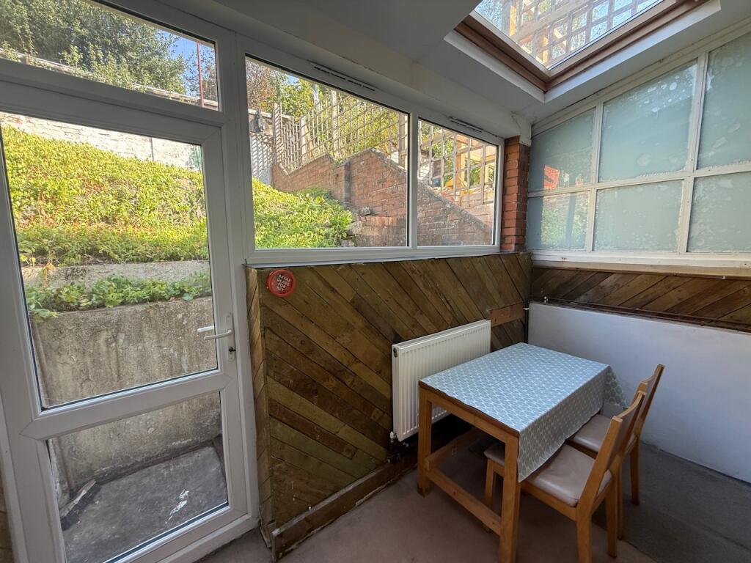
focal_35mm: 14
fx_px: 304
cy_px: 282
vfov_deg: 85.7
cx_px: 376
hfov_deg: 102.1
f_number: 2.2
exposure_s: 1/99
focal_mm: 2.22
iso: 80
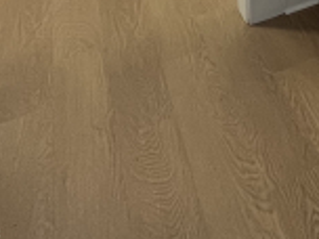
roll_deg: -0.6
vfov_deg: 16.8
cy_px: -275
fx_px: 525
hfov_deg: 19.5
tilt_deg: -4.2
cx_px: 633
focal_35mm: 57
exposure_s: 1/60
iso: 125
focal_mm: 1.57
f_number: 1.8
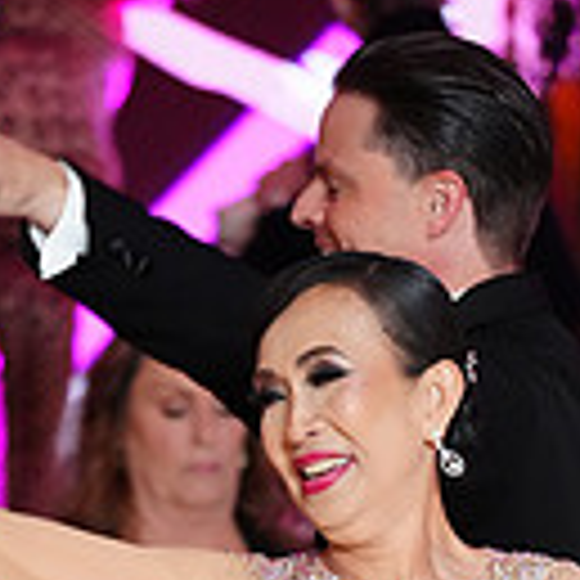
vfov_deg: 2.7
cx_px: 663
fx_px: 12208
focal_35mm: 644
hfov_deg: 2.7
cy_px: 1232
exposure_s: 1/250
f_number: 4
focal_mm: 169
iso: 4000
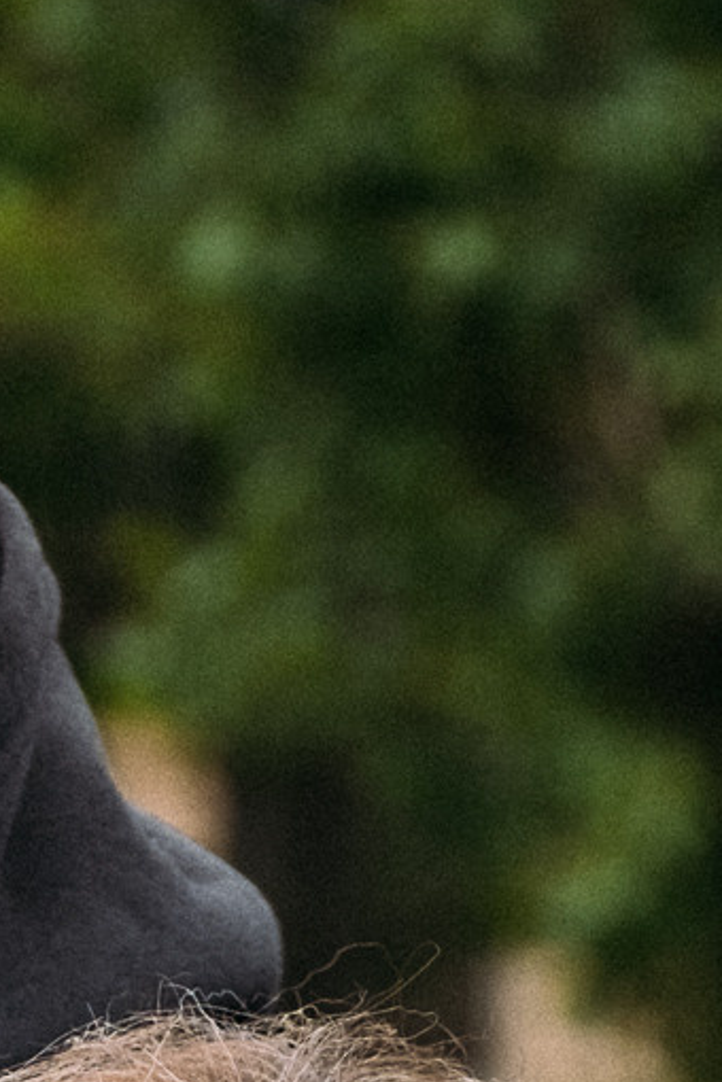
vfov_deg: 2.6
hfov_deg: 1.7
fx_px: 24065
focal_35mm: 800
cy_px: 2529
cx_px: -110
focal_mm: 90.4
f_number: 6.4
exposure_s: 1/250
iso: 200
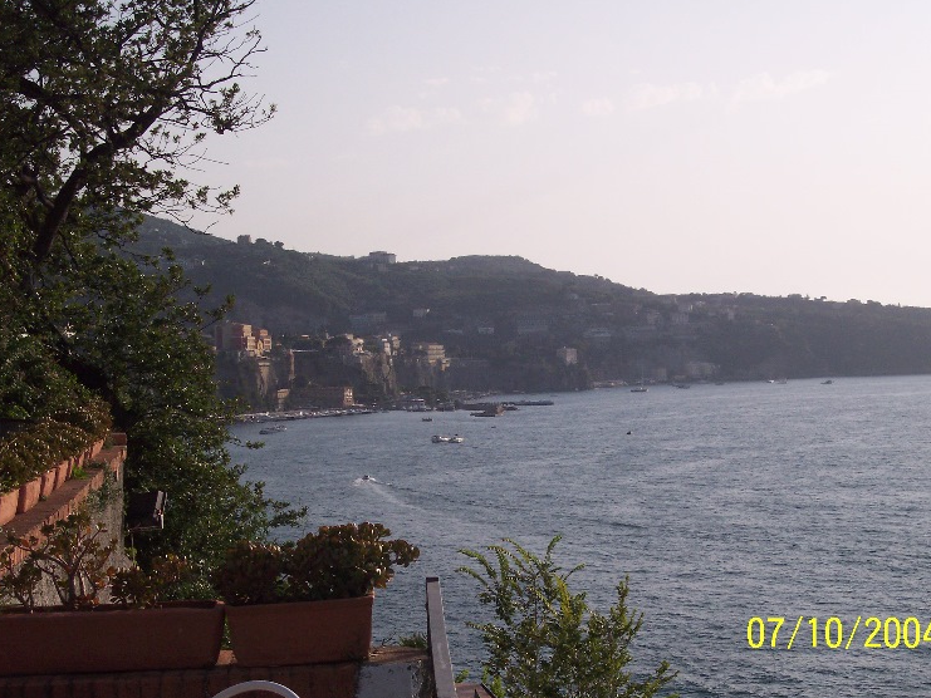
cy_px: 350
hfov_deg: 28.6
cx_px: 489
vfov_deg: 21.6
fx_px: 1829
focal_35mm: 68
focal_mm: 13.3
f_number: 5.6
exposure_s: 1/700
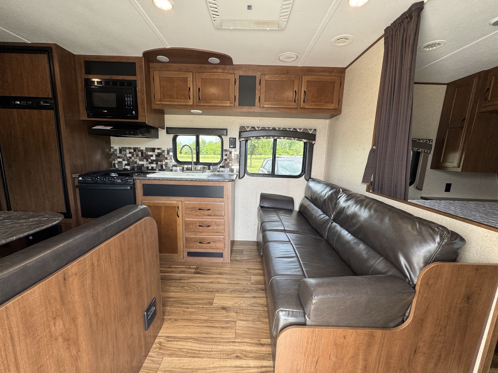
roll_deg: -1.1
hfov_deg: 102.1
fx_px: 201
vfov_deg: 85.7
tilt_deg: -9.5
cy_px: 186
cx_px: 249
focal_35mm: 14
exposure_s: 1/99
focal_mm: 2.22
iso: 100
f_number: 2.2
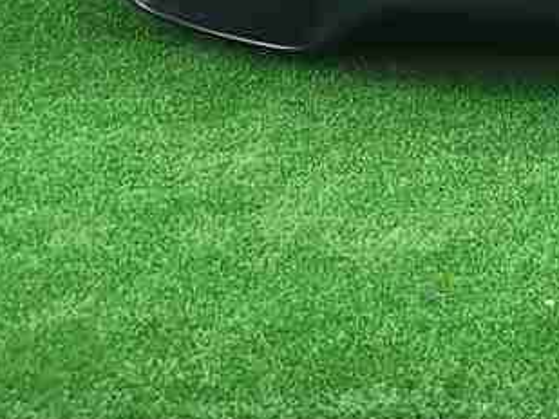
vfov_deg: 10.9
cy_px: -486
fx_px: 1955
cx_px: 1091
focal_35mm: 121
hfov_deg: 13.9
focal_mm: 5.4
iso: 234
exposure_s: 1/50
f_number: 1.8
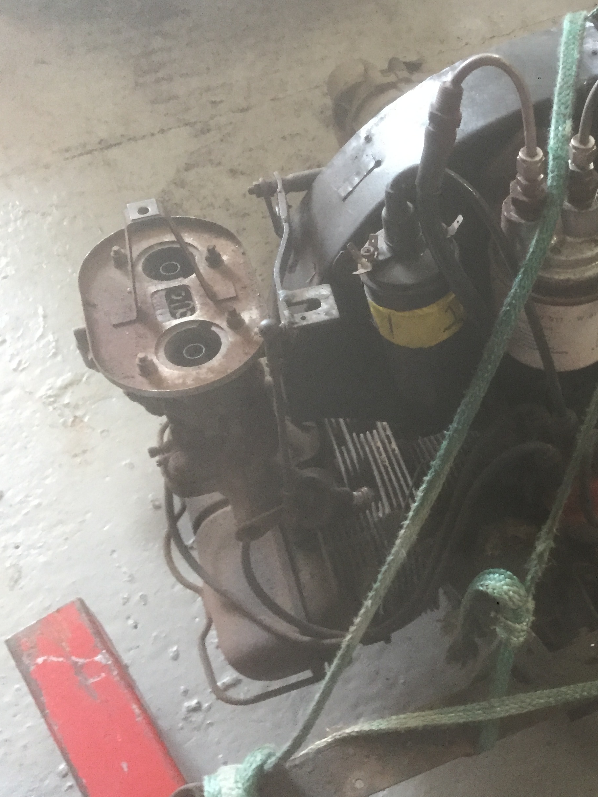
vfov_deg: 47.9
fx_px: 898
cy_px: 396
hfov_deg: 34.8
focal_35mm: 39
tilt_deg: -50.5
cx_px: 533
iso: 250
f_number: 2.2
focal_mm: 4.15
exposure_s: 1/25
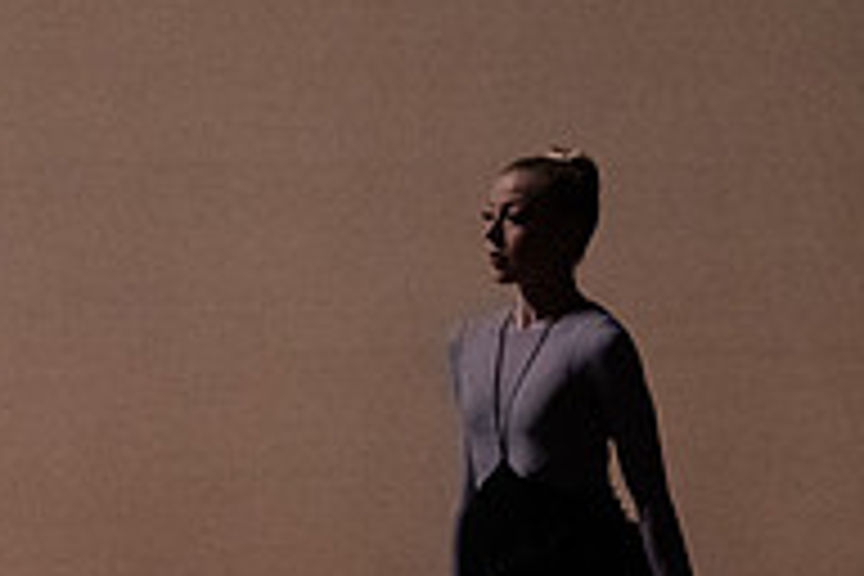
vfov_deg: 2.5
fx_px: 13223
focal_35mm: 551
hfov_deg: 3.7
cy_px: 308
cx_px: 54
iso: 12800
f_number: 6.3
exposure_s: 1/500
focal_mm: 182
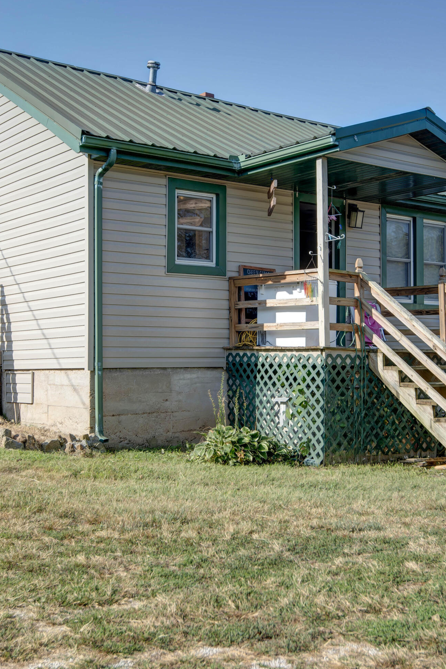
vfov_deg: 42.7
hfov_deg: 29.2
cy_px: 331
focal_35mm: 46
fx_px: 855
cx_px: 268
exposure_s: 1/125
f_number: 6.7
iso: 100
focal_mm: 30
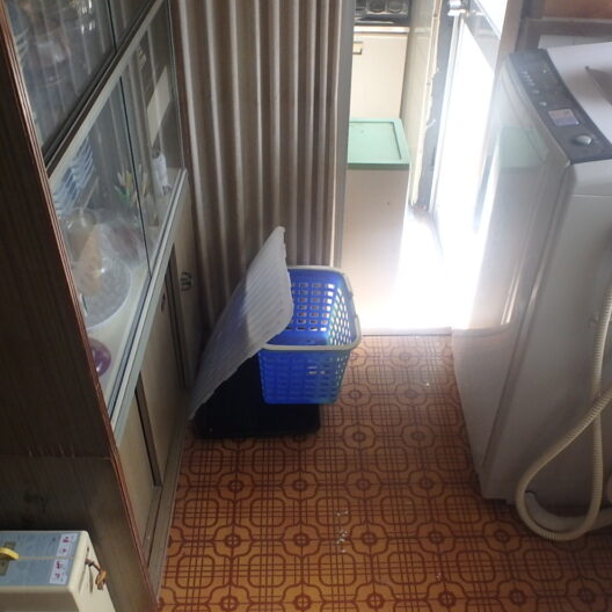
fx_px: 720
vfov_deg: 45.9
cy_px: 351
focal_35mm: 36
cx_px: 315
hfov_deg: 46.0
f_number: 3.5
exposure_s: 1/30
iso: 200
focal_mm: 3.7
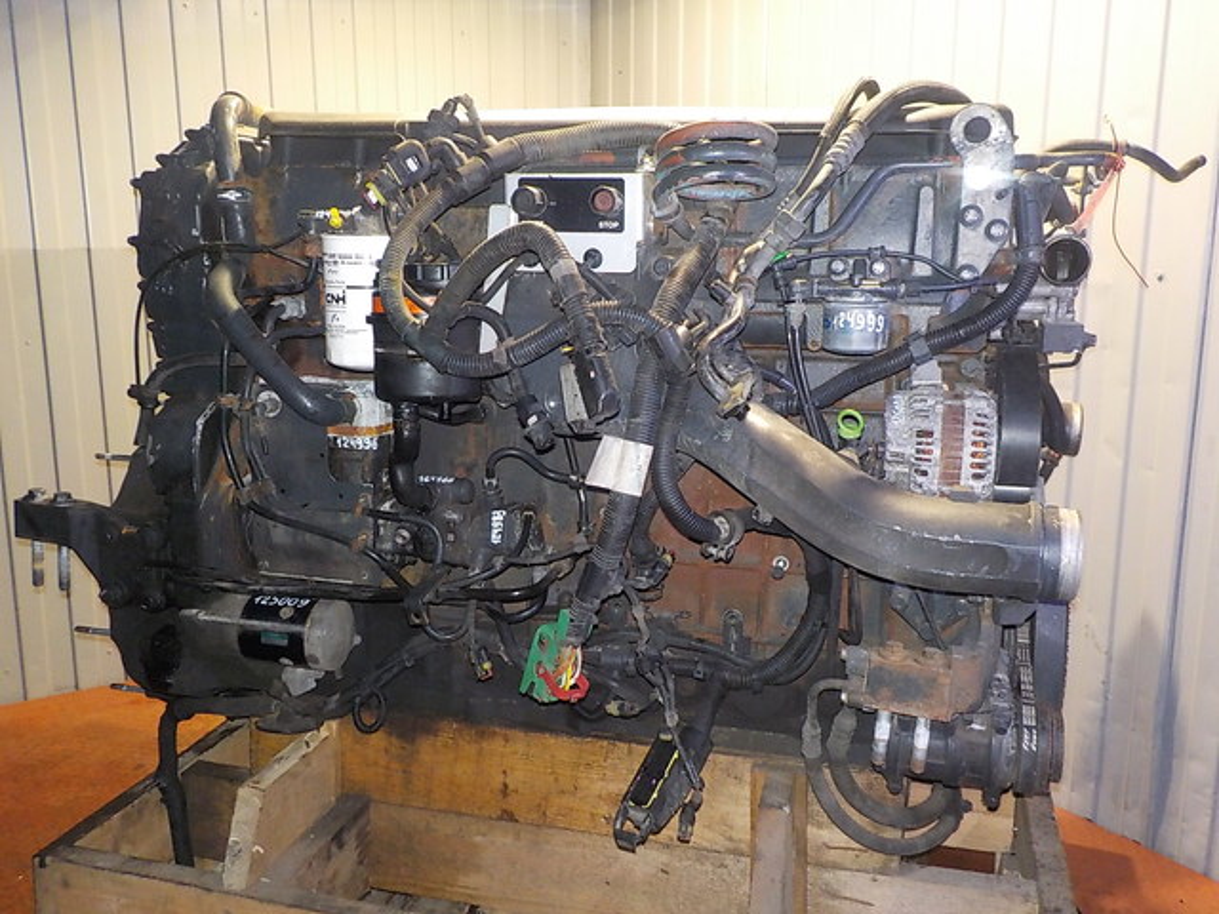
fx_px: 1056
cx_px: 610
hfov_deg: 60.0
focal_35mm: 30
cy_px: 457
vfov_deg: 46.8
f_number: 3.3
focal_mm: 4.1
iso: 450
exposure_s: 1/15
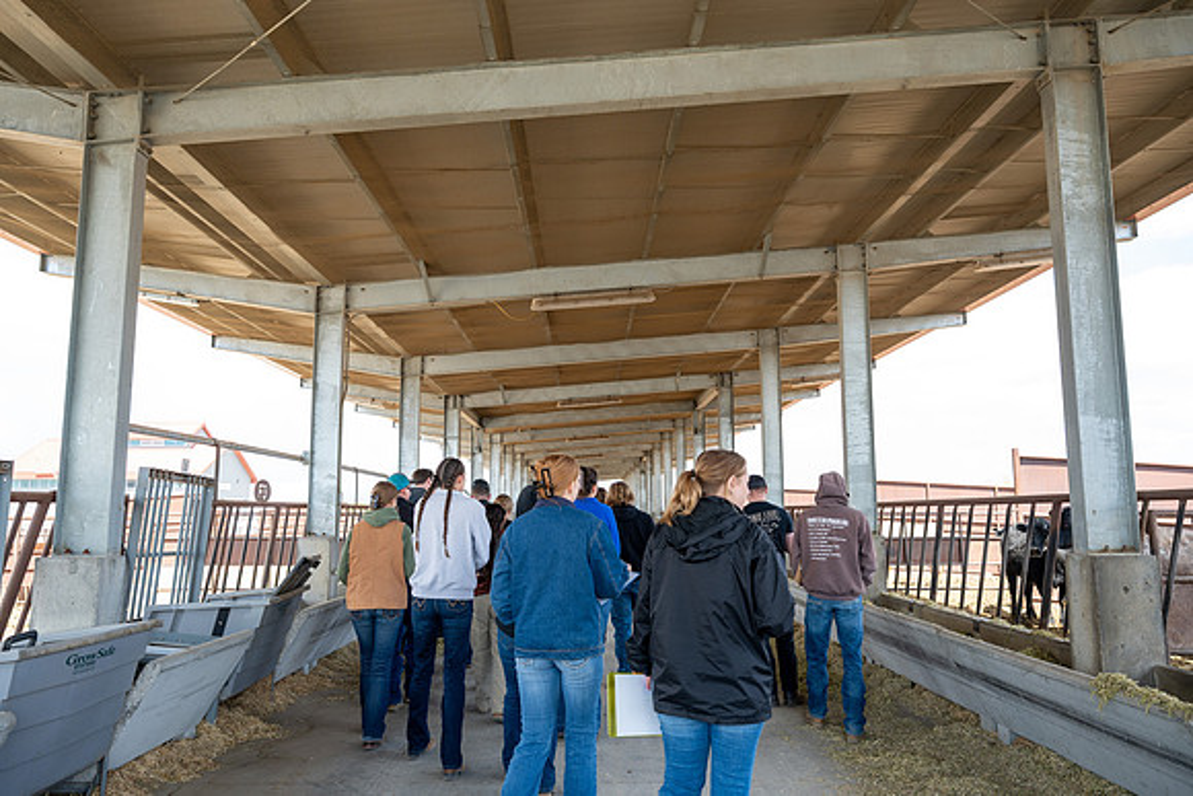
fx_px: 895
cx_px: 596
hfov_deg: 67.4
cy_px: 398
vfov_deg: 48.0
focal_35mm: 27
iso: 125
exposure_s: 1/200
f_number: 4
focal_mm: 27
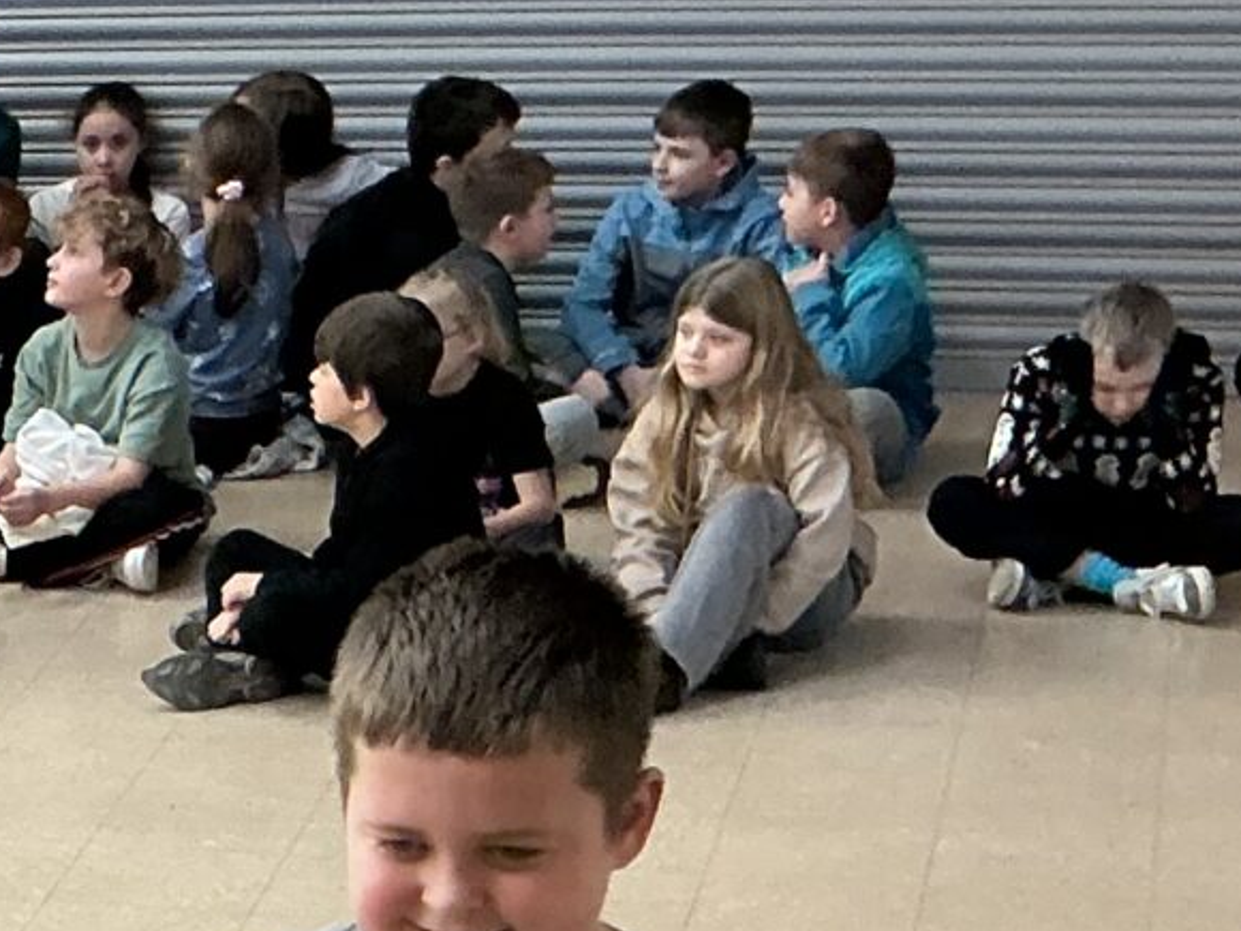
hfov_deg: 13.8
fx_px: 4589
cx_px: -986
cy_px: 1468
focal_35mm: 128
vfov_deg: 11.1
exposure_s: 1/50
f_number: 1.8
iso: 80
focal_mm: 3
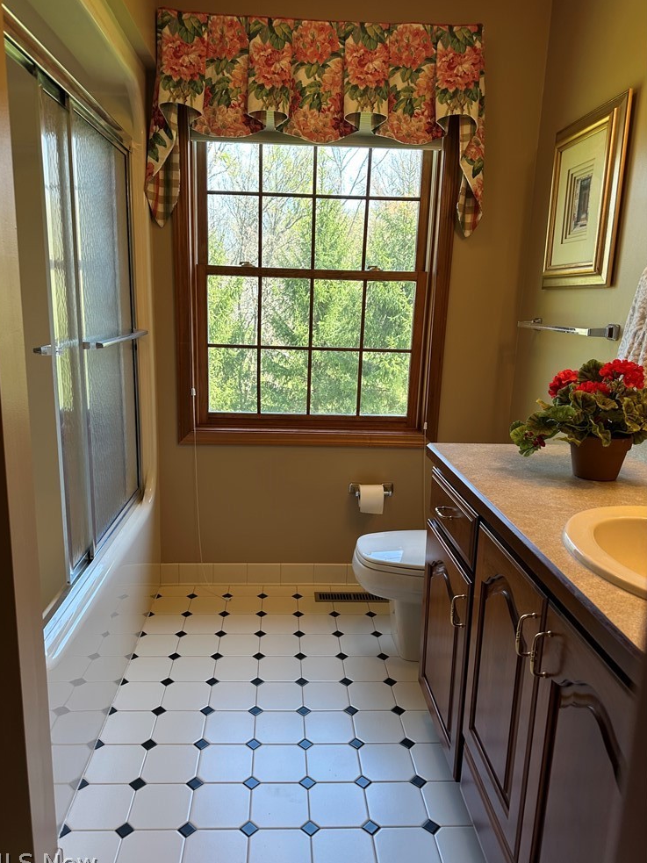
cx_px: 313
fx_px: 623
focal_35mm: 25
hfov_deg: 54.9
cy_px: 434
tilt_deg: -11.8
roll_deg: -1.9
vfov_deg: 69.4
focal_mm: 6.86
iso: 80
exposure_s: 1/140
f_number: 1.78
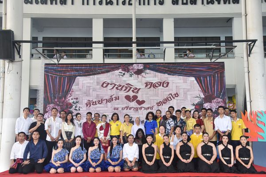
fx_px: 296
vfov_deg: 33.4
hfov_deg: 48.5
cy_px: 88
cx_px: 133
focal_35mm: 40
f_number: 4
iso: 1000
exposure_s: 1/125
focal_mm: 40
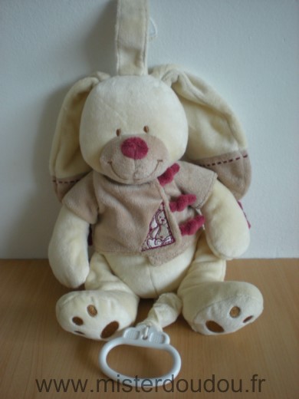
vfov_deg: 49.0
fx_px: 438
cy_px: 200
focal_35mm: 38
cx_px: 150
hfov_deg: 37.7
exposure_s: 1/9.5
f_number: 3.1
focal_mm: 6.3
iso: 200
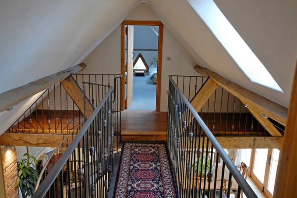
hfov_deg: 60.3
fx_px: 256
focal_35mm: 31
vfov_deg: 42.3
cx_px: 147
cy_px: 97
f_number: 5.6
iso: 640
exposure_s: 1/20
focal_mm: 20
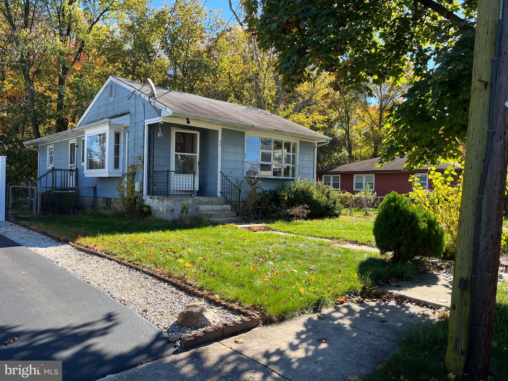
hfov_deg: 67.3
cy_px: 190
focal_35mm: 26
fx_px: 382
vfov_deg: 53.1
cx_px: 254
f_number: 1.6
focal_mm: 5.1
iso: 50
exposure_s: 1/810
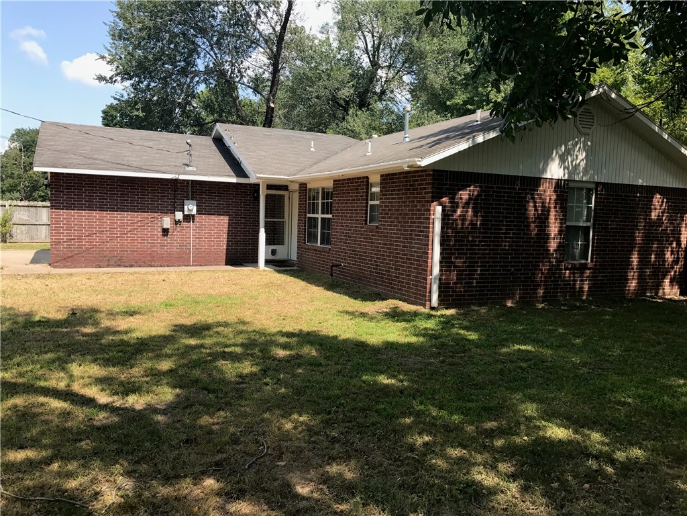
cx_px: 344
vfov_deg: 49.7
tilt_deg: -2.8
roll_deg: -1.0
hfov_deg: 63.4
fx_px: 556
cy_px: 258
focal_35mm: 28
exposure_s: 1/997
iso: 20
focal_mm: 3.99
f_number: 1.8
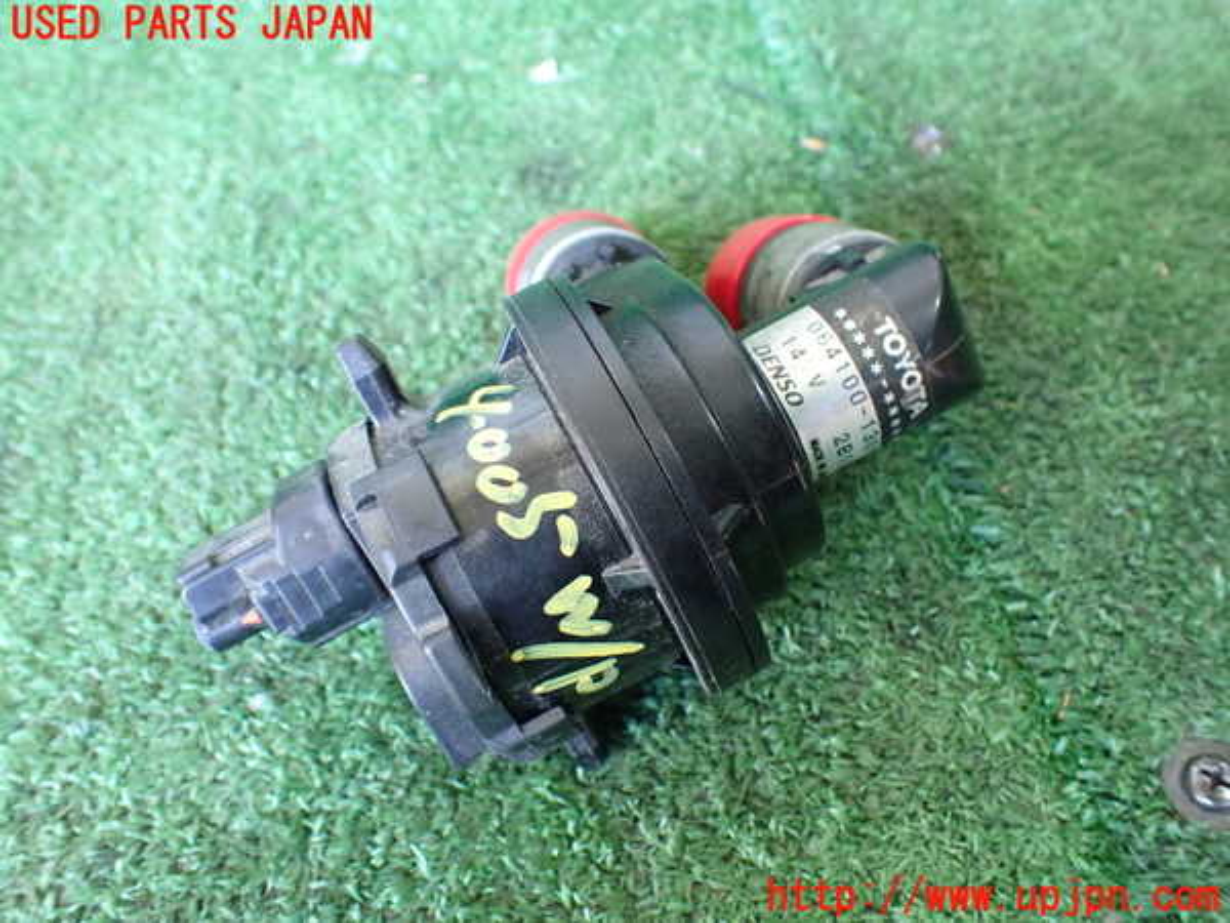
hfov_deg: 60.0
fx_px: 1066
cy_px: 462
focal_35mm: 30
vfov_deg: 46.8
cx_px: 615
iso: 800
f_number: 2.3
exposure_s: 1/50
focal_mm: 5.4
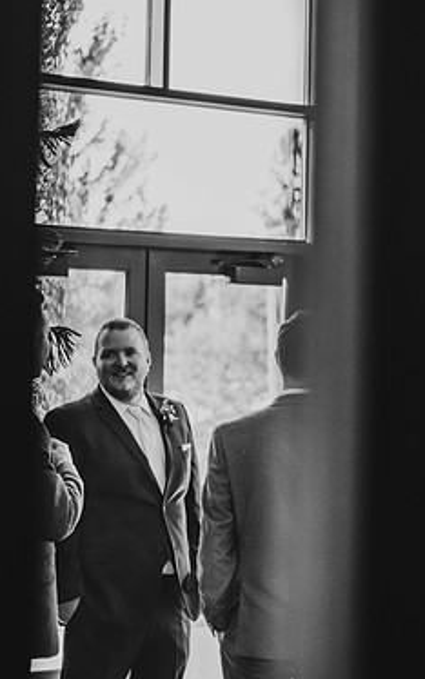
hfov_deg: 14.2
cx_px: 198
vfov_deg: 22.5
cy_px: 305
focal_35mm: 92
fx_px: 1704
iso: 500
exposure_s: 1/800
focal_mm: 50
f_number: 1.8
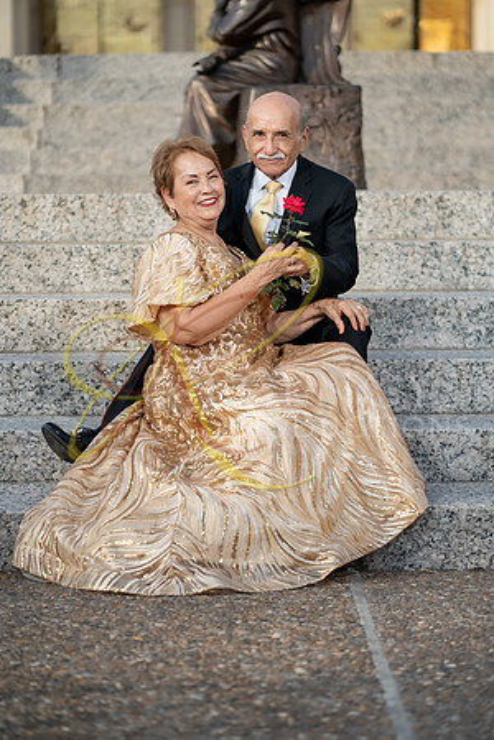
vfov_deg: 23.9
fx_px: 1749
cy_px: 370
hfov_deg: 16.1
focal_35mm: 85
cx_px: 247
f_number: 2.2
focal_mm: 85
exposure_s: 1/2000
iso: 200
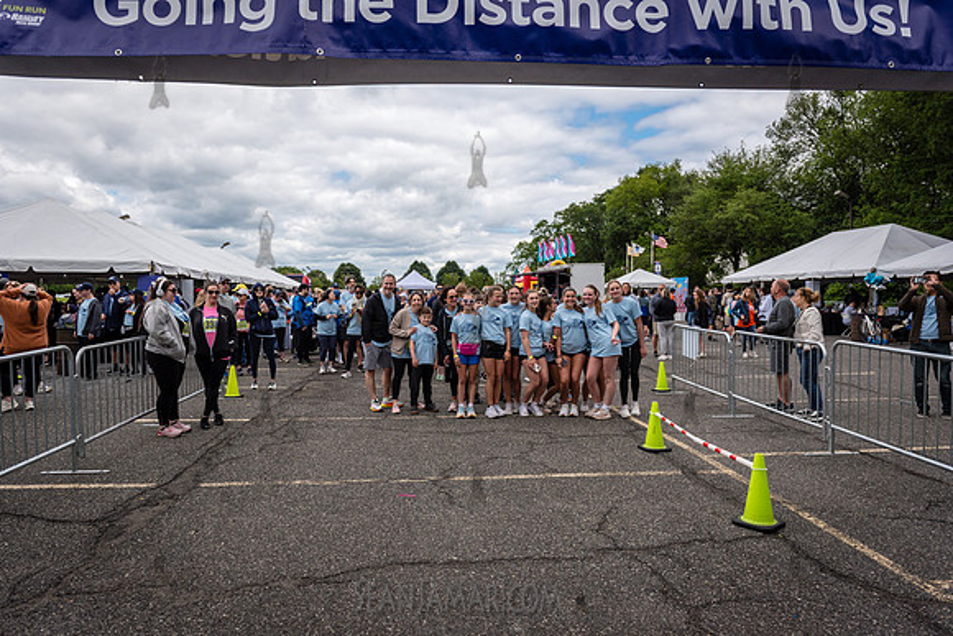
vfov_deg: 52.3
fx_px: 648
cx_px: 476
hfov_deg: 72.6
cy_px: 318
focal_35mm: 24
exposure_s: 1/3200
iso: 400
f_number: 4
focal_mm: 24
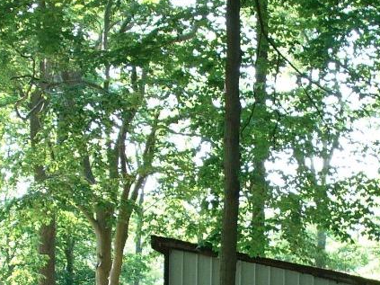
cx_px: 261
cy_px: 316
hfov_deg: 15.6
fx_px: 1383
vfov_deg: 11.6
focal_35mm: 126
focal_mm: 6.1
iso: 80
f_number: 2.8
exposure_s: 1/60
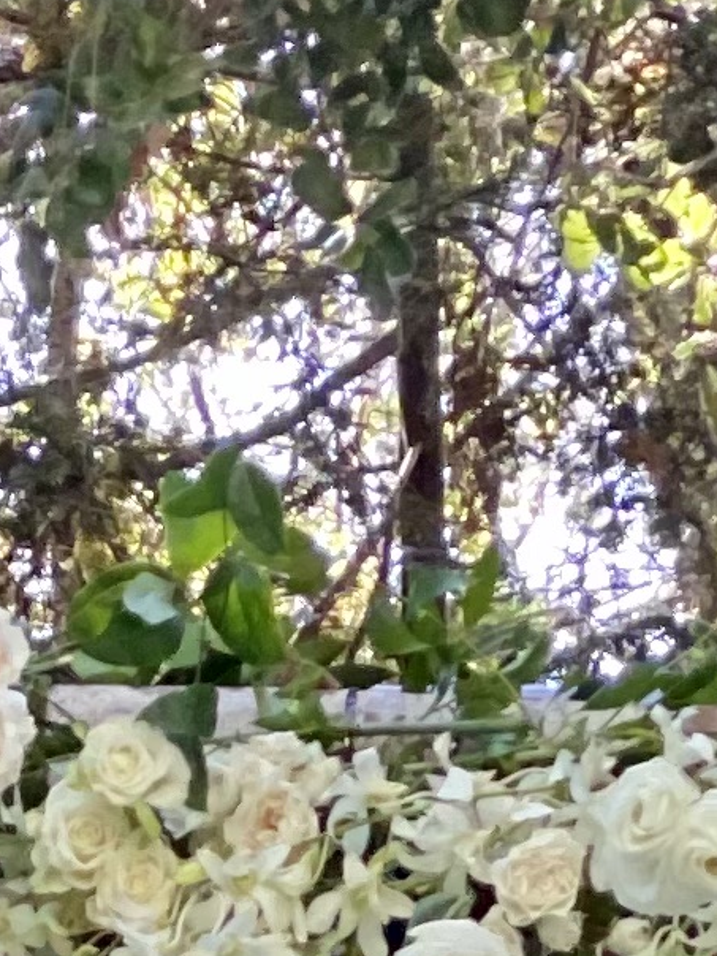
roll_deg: -0.4
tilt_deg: +0.5
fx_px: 9583
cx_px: 286
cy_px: 2521
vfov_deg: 5.5
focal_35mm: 347
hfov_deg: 4.3
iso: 125
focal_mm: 6
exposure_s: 1/122
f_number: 2
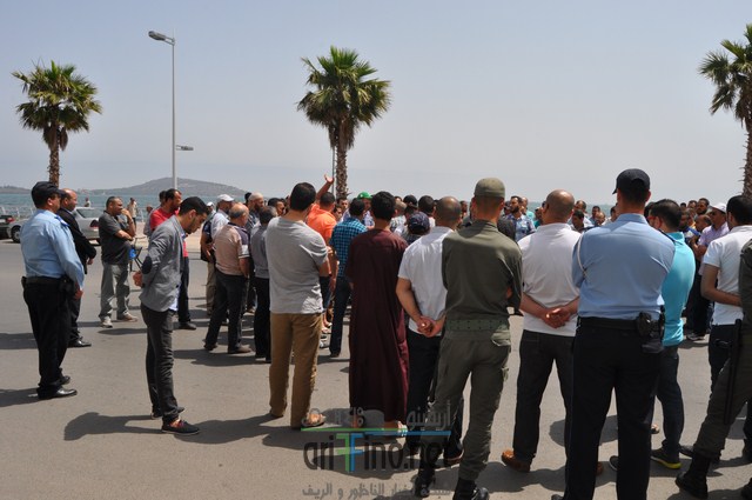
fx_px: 626
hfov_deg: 62.0
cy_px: 250
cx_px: 376
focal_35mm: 30
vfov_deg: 43.5
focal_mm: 20
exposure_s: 1/200
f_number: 13
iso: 200
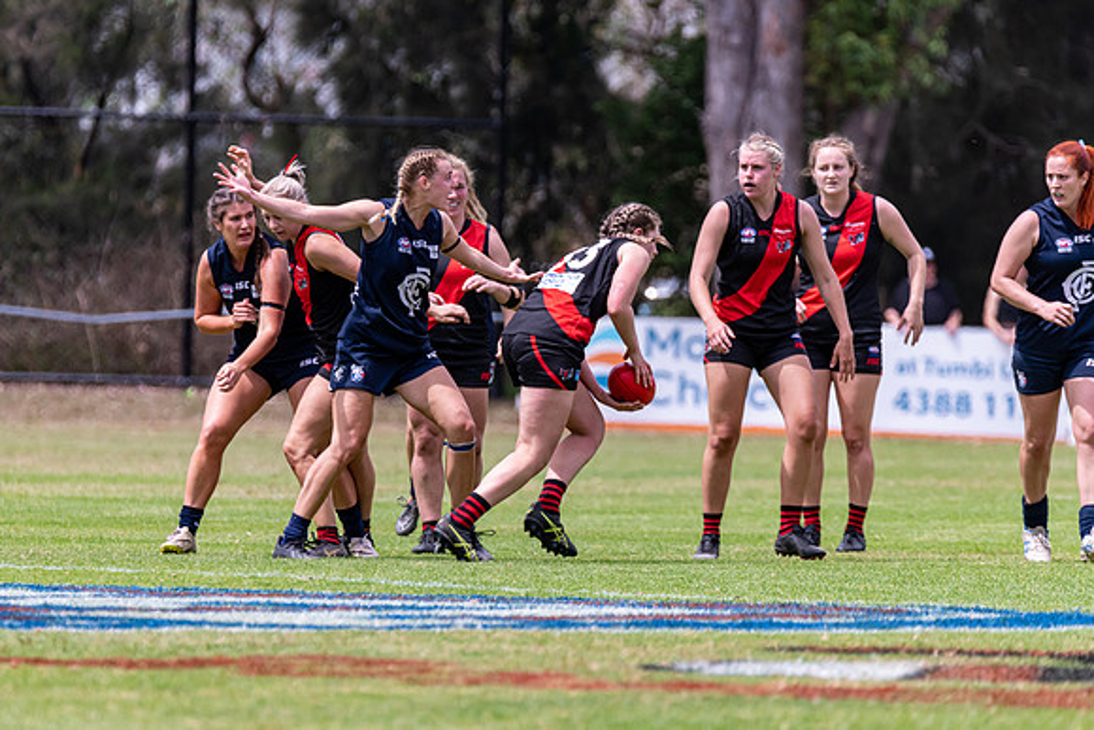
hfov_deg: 3.9
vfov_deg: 2.6
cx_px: 448
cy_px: 366
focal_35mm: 531
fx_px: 16143
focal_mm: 450
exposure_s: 1/2500
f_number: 6.3
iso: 800
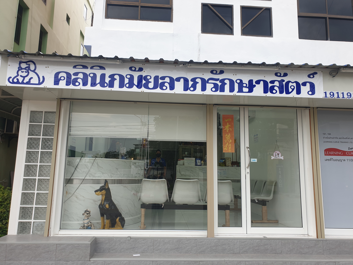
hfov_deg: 67.3
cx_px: 176
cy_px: 132
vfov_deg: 53.1
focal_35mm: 26
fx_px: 265
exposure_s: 1/225
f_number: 2.4
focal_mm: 4.3
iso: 50
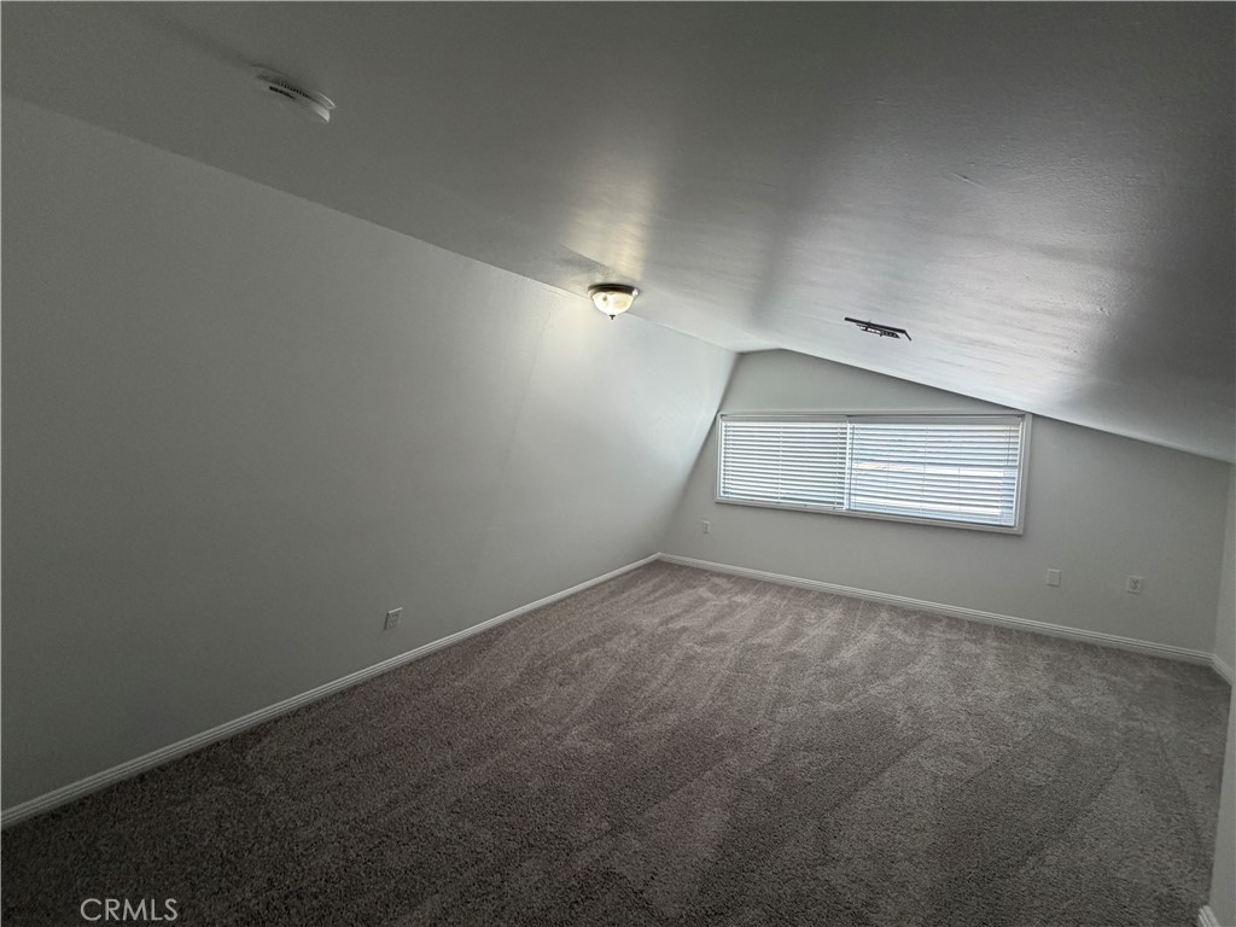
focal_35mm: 14
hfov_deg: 102.1
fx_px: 500
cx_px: 618
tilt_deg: -3.7
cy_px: 464
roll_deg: -1.7
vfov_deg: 85.7
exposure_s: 1/120
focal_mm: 2.22
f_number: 2.2
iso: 250
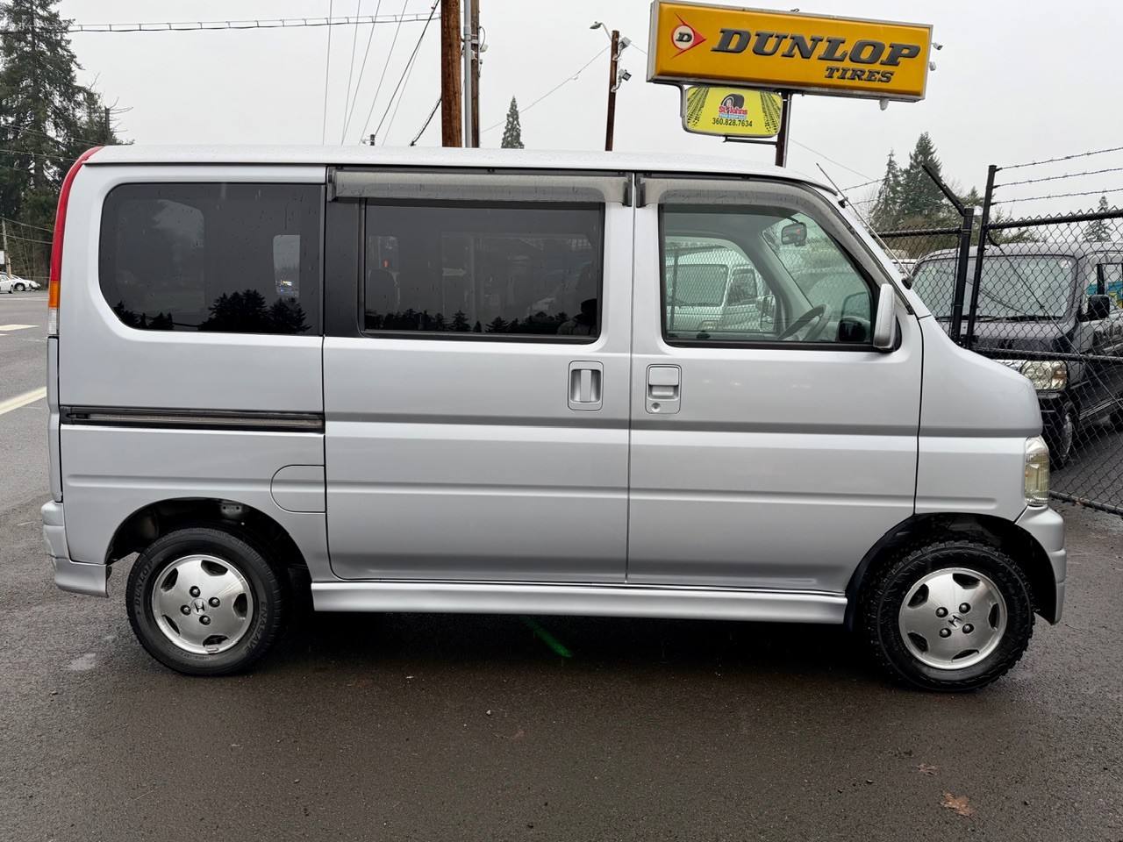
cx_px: 562
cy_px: 421
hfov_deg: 71.6
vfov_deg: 56.8
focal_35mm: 24
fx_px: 779
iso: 80
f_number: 1.78
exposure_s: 1/410
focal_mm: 6.76
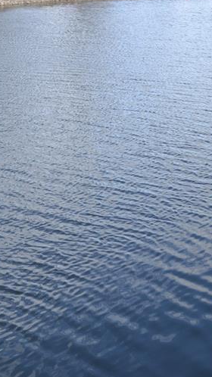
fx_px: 710
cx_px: 137
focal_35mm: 71
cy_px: 138
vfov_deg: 29.6
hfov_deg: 17.0
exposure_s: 1/160
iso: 100
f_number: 6.3
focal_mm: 22
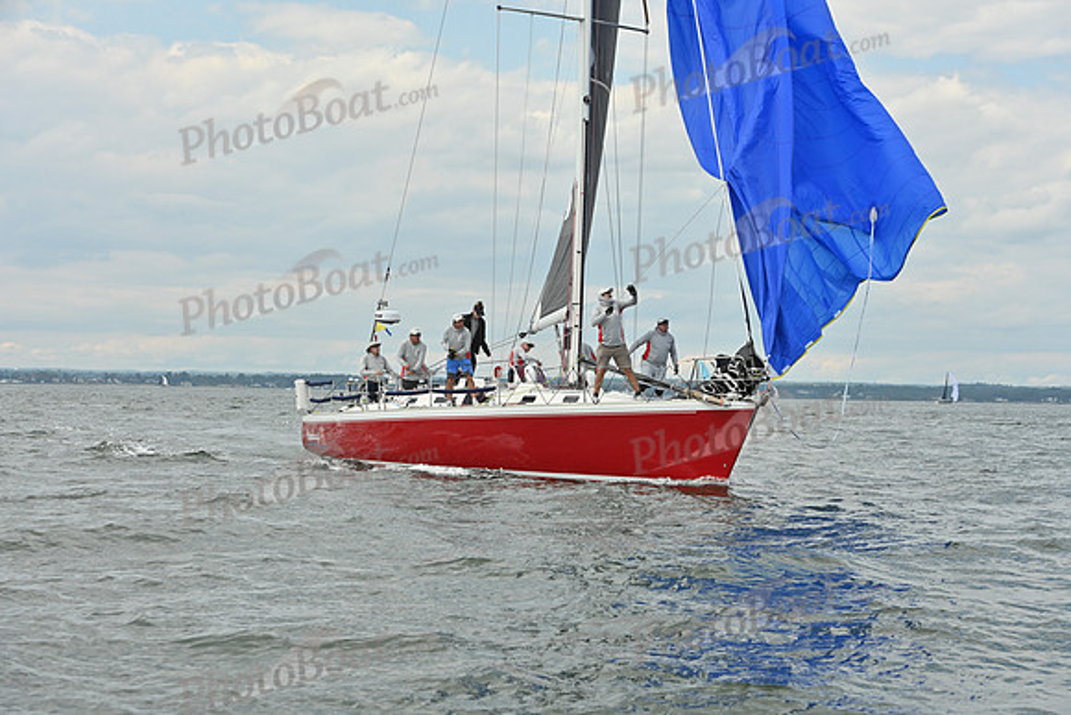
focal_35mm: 70
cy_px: 358
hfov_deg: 28.8
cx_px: 536
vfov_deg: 19.5
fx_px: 2083
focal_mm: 70
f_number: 7.1
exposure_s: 1/1600
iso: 320
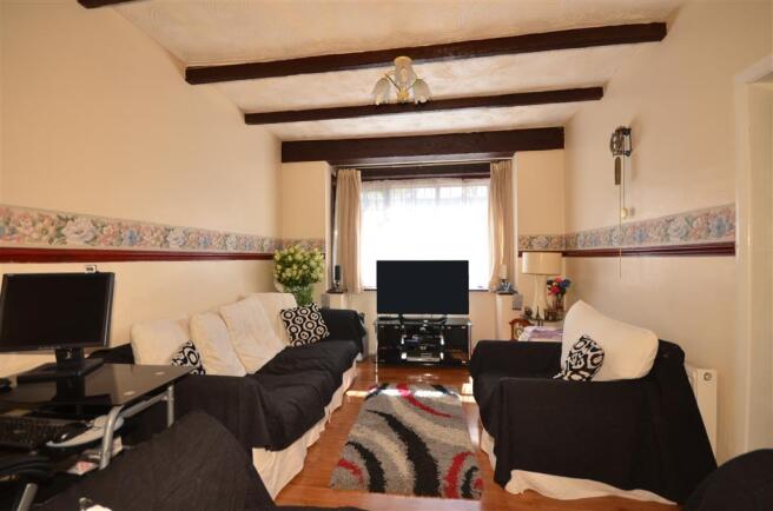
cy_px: 256
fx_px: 321
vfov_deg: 77.0
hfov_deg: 100.5
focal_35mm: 15
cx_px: 386
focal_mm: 10
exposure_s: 1/25
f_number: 9
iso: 320
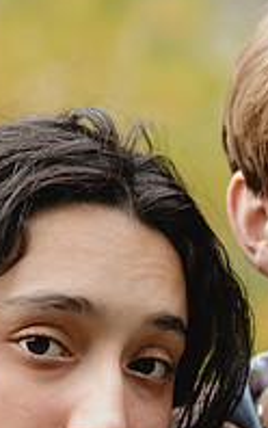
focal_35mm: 197
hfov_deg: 6.7
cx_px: 223
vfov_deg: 10.6
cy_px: 352
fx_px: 2299
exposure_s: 1/250
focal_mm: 85
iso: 800
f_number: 3.2
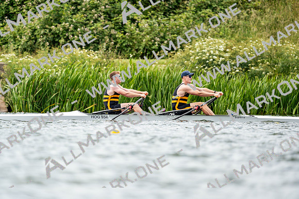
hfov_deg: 3.4
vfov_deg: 2.3
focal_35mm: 600
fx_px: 4984
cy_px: 100
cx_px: 150
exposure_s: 1/2000
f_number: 6.3
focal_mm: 600
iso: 500
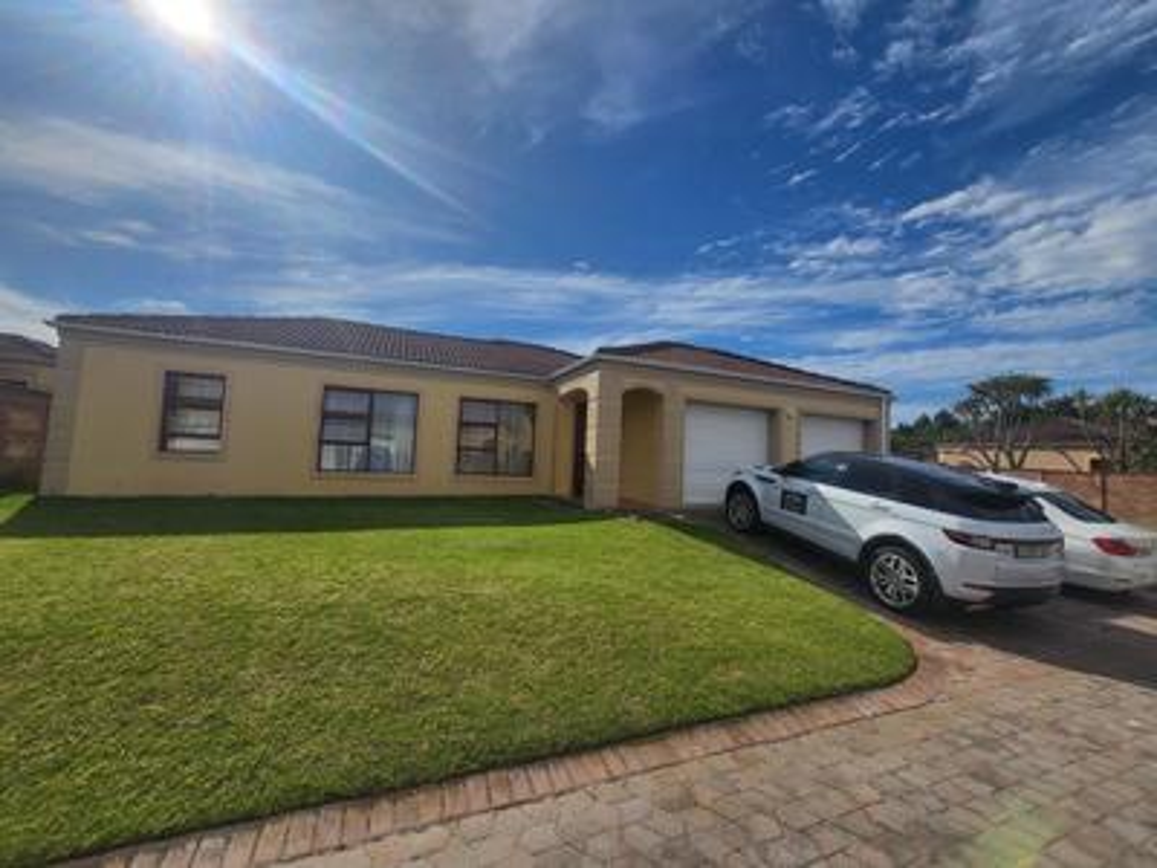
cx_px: 578
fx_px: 435
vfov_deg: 89.9
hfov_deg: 106.2
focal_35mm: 13
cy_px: 434
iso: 32
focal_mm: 1.74
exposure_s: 1/2604
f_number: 2.2
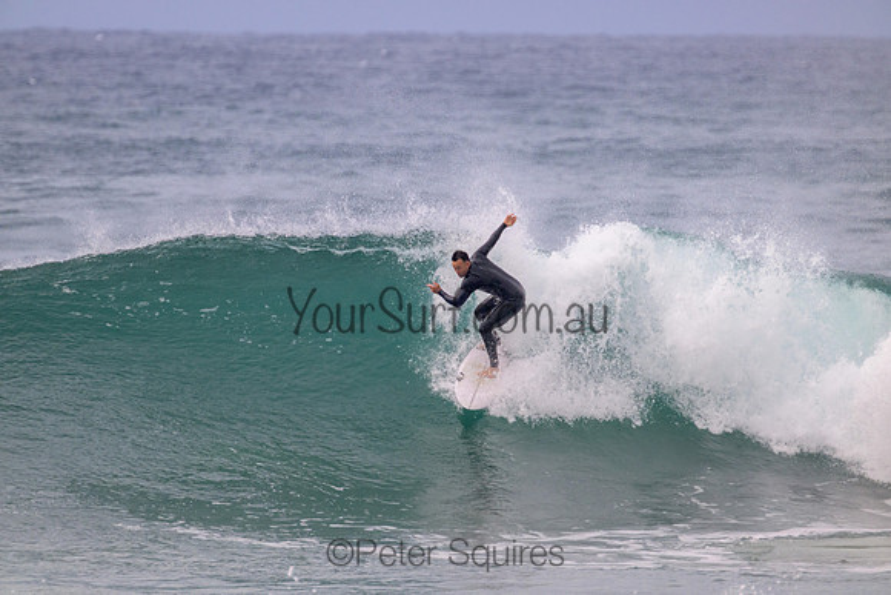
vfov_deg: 1.7
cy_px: 298
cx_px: 446
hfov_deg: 2.6
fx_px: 19804
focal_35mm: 800
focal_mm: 800
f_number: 11
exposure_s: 1/2000
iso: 1100
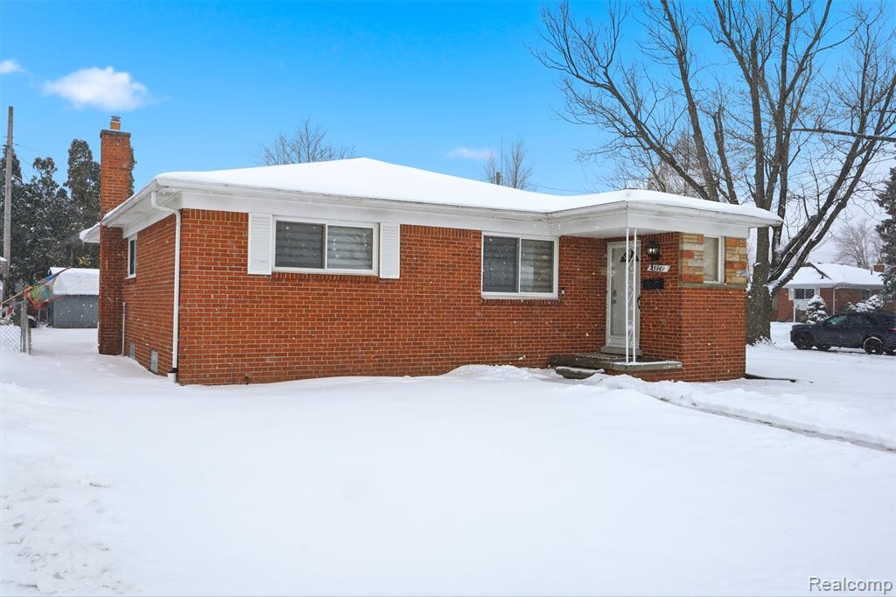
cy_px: 298
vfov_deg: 44.9
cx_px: 448
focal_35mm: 29
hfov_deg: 63.7
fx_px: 722
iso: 400
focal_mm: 29
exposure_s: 1/8000
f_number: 8
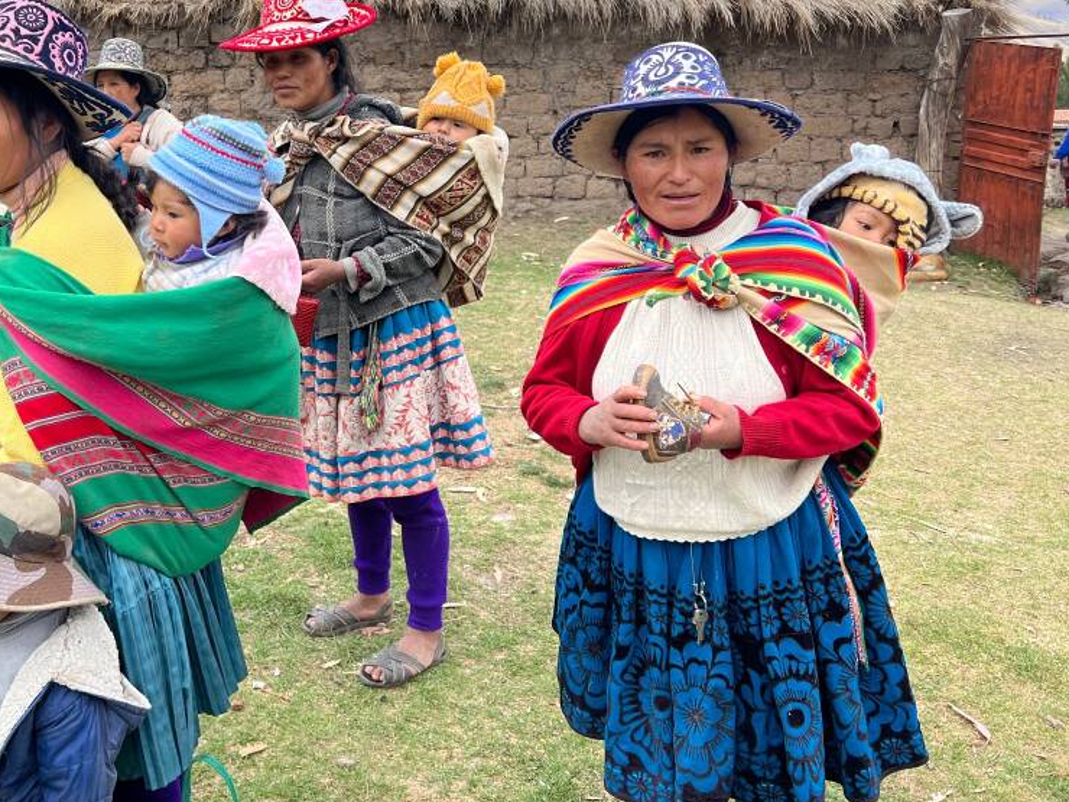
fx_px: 1112
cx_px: 348
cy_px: 254
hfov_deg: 50.3
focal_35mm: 36
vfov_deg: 39.1
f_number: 1.5
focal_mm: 5.7
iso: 50
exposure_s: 1/650
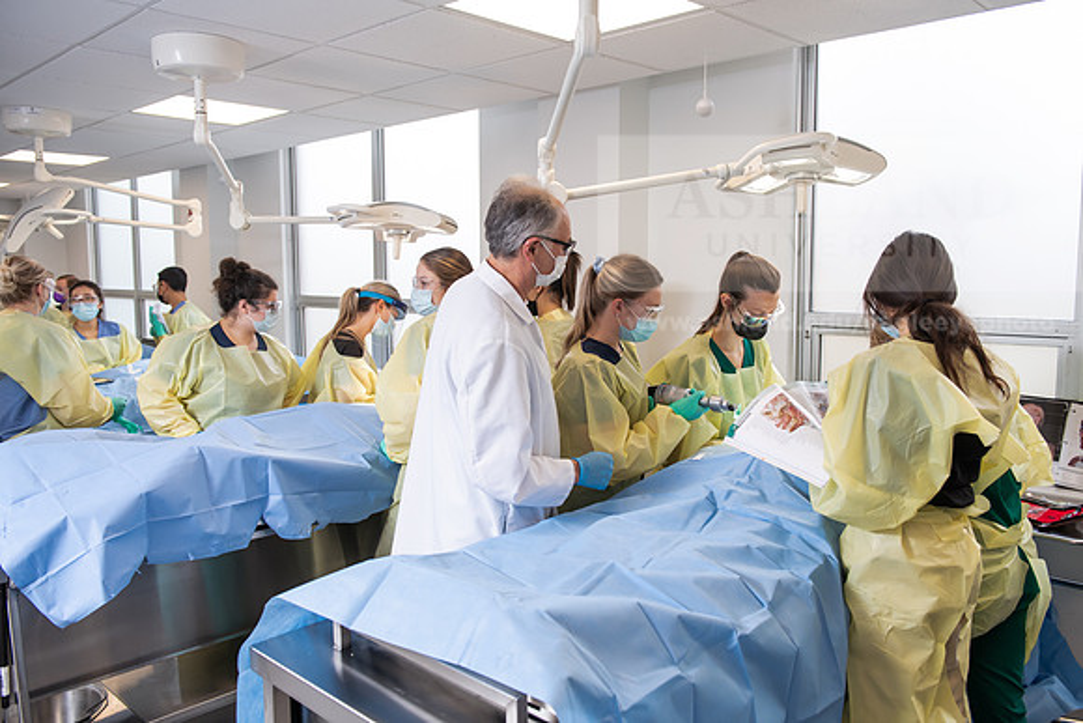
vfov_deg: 45.0
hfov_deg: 63.6
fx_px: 873
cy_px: 362
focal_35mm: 29
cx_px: 542
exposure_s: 1/200
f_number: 4
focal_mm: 29
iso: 400
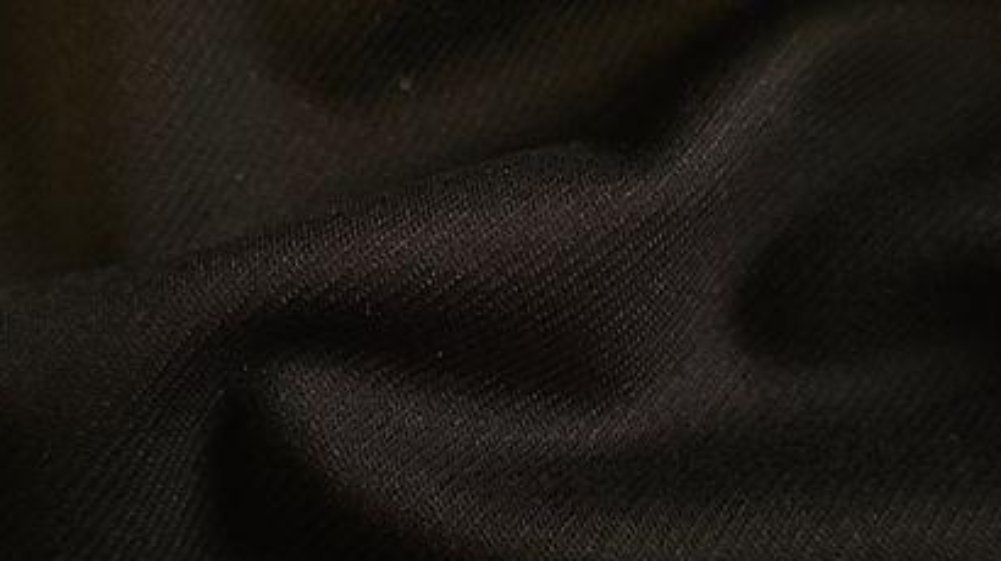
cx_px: 540
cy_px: 337
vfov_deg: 24.8
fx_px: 1273
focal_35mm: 48
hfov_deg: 42.9
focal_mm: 5
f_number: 1.8
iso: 640
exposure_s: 1/125
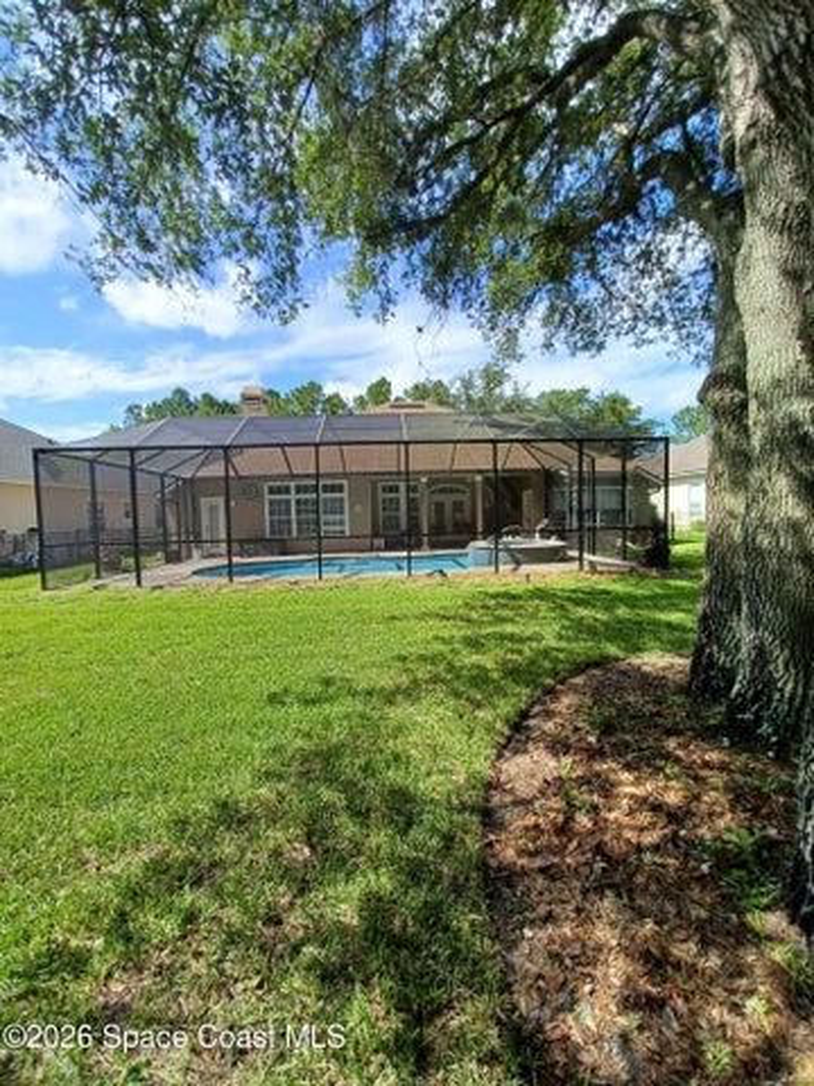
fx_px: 408
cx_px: 407
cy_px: 543
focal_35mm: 13
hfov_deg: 89.9
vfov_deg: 106.2
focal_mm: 1.42
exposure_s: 1/805
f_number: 2.2
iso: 40
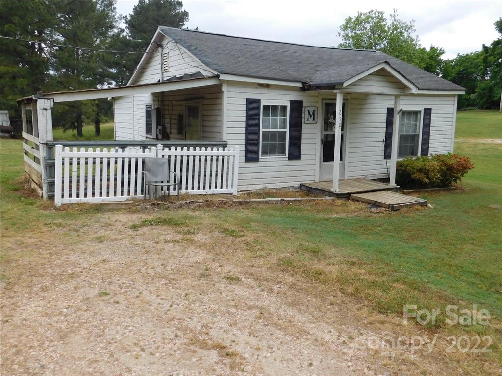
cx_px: 251
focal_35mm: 30
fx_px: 435
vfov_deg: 46.8
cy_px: 188
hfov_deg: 60.0
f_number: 3.2
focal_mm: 5.3
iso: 125
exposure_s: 1/800
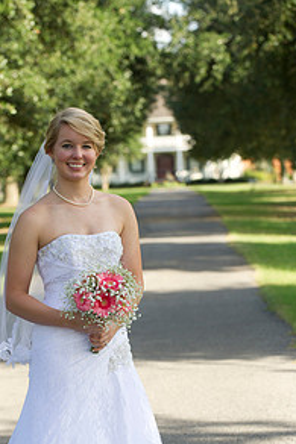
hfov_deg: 7.7
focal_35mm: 178
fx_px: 2198
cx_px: 81
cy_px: 339
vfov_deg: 11.5
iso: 320
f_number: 5
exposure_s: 1/250
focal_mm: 116
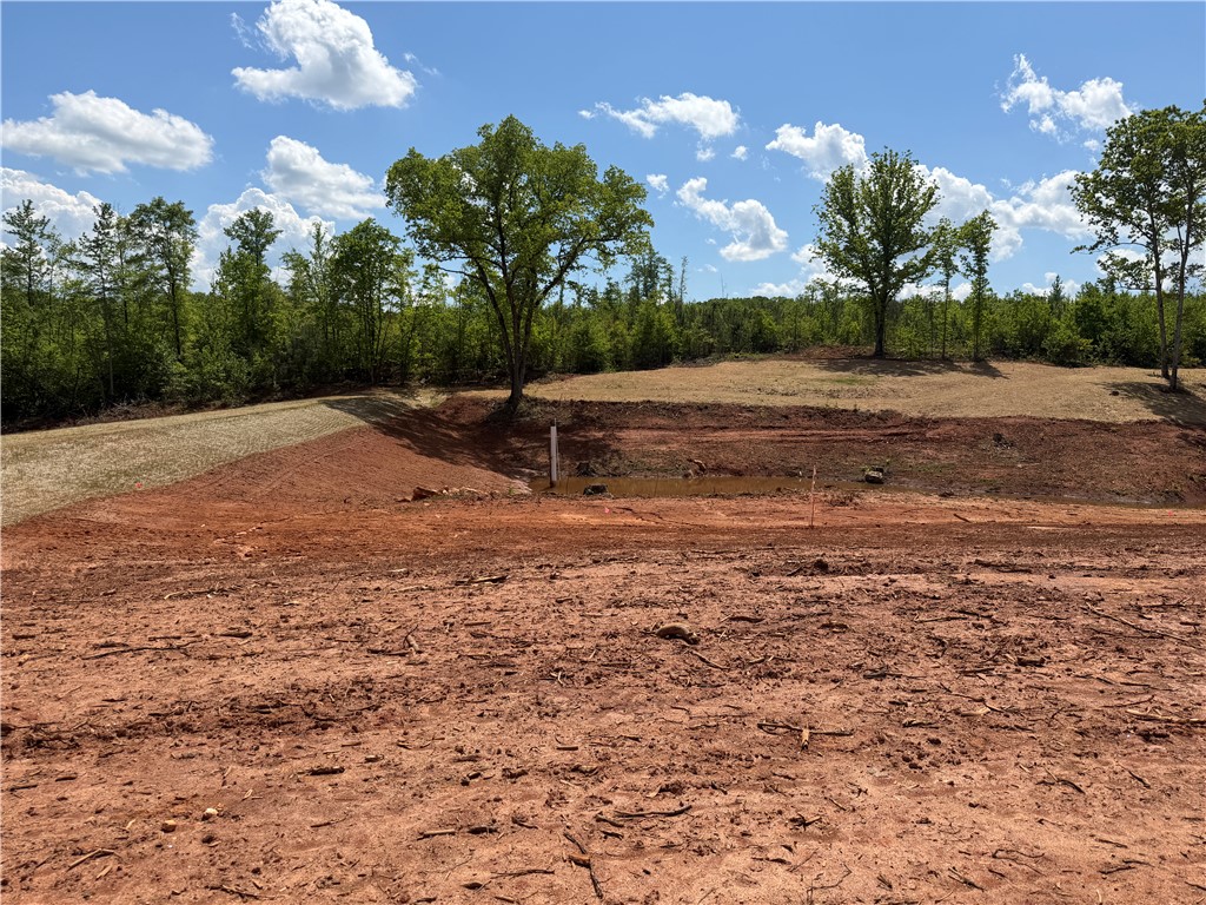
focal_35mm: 24
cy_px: 452
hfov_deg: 71.6
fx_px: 836
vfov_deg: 56.8
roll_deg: -2.9
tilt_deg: -2.0
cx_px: 603
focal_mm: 6.76
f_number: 1.78
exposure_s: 1/7353
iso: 80
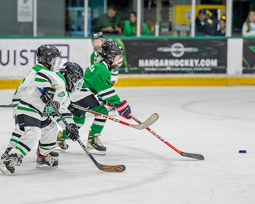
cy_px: 95
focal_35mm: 180
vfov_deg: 8.6
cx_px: 70
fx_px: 1358
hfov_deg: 10.7
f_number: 2.8
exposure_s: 1/1250
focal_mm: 122
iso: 1000
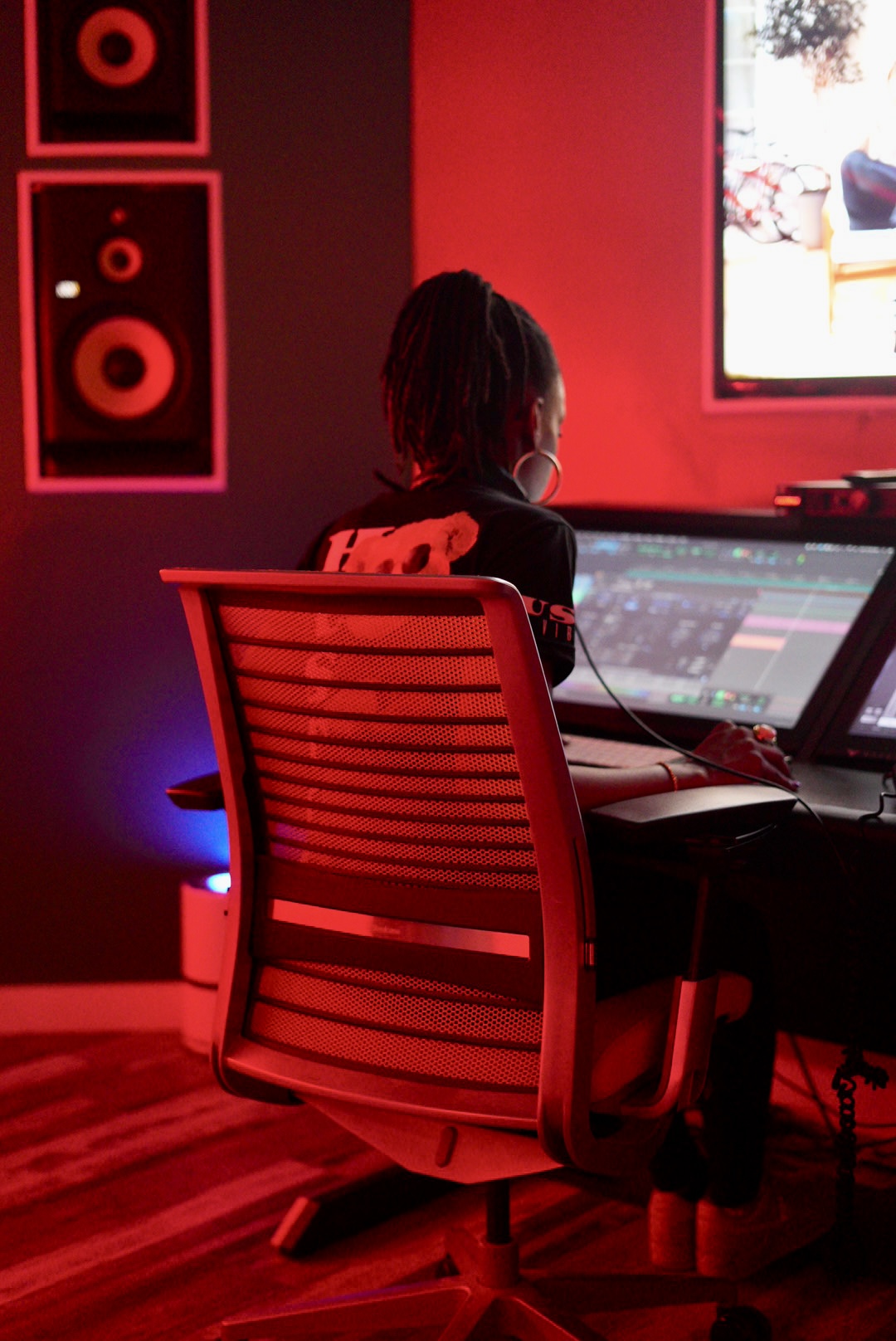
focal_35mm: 50
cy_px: 670
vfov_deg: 39.6
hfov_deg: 27.0
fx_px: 1863
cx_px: 448
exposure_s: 1/160
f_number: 2
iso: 8000
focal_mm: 50
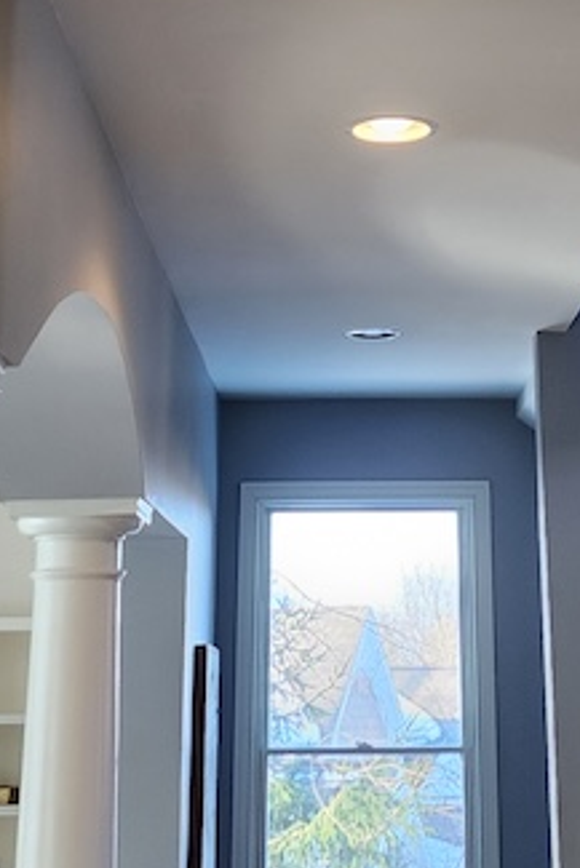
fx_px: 1955
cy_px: -3
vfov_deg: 23.9
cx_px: 386
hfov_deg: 16.8
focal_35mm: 81
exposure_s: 1/120
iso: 200
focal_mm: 6.4
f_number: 1.8
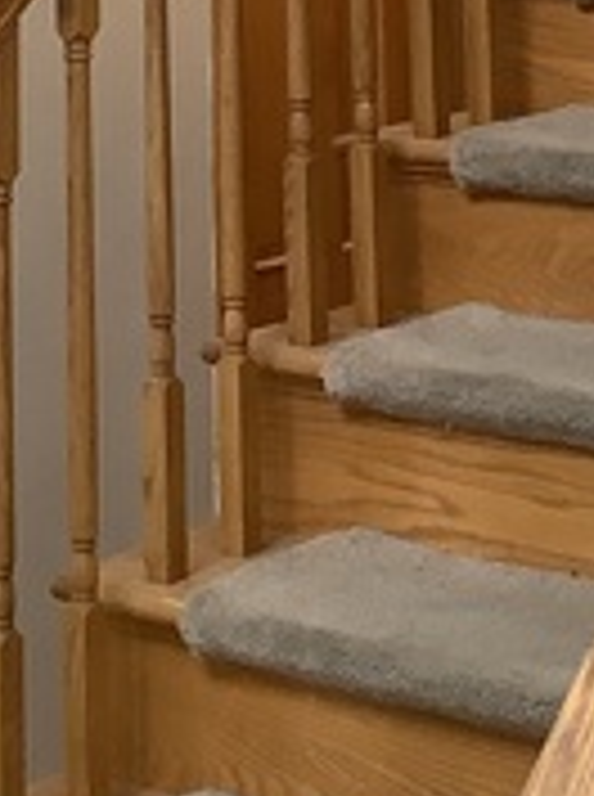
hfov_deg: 12.6
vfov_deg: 15.1
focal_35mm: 117
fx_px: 2687
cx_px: 212
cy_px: -533
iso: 125
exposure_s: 1/60
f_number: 2.4
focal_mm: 3.3
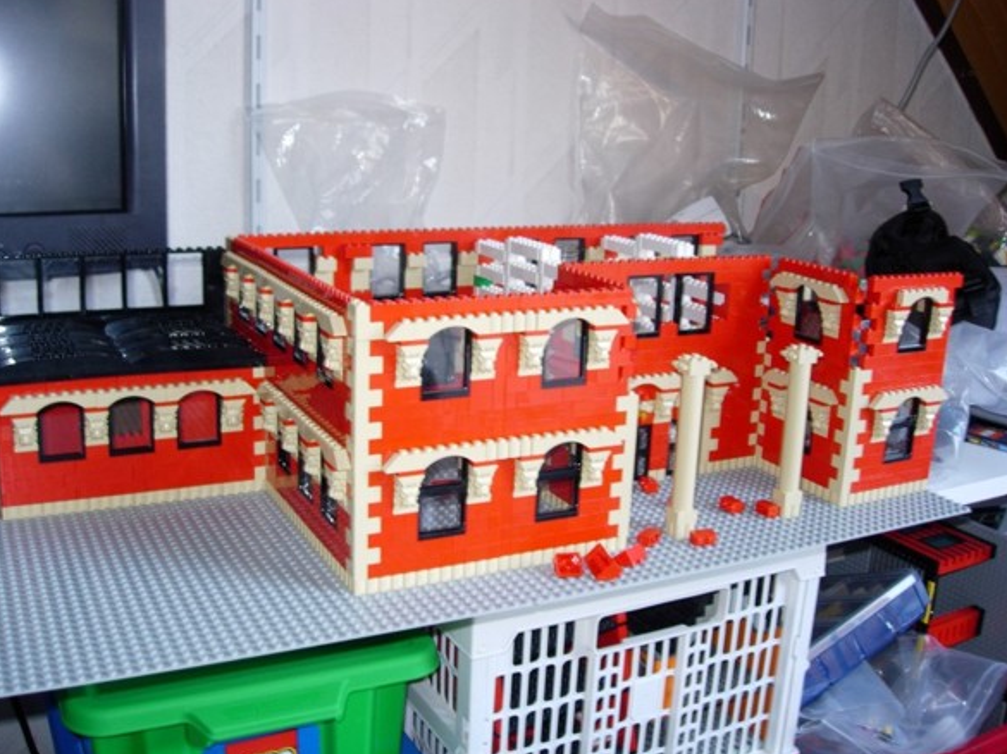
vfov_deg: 36.8
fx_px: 1134
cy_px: 377
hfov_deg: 47.9
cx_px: 506
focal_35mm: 39
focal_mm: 7.8
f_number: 2.8
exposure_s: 1/14.6
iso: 79
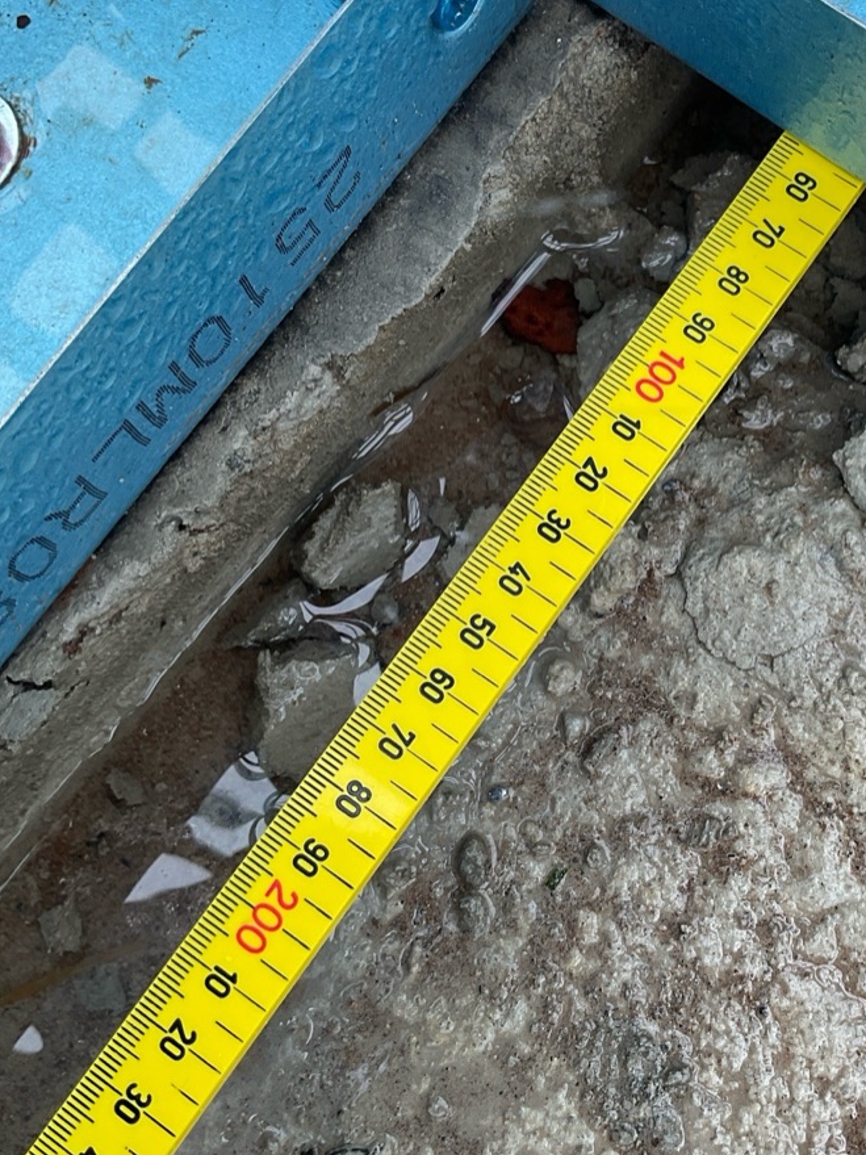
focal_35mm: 44
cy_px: 510
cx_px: 654
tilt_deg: -78.9
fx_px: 1468
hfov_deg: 32.2
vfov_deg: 42.9
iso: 40
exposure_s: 1/120
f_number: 1.8
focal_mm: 3
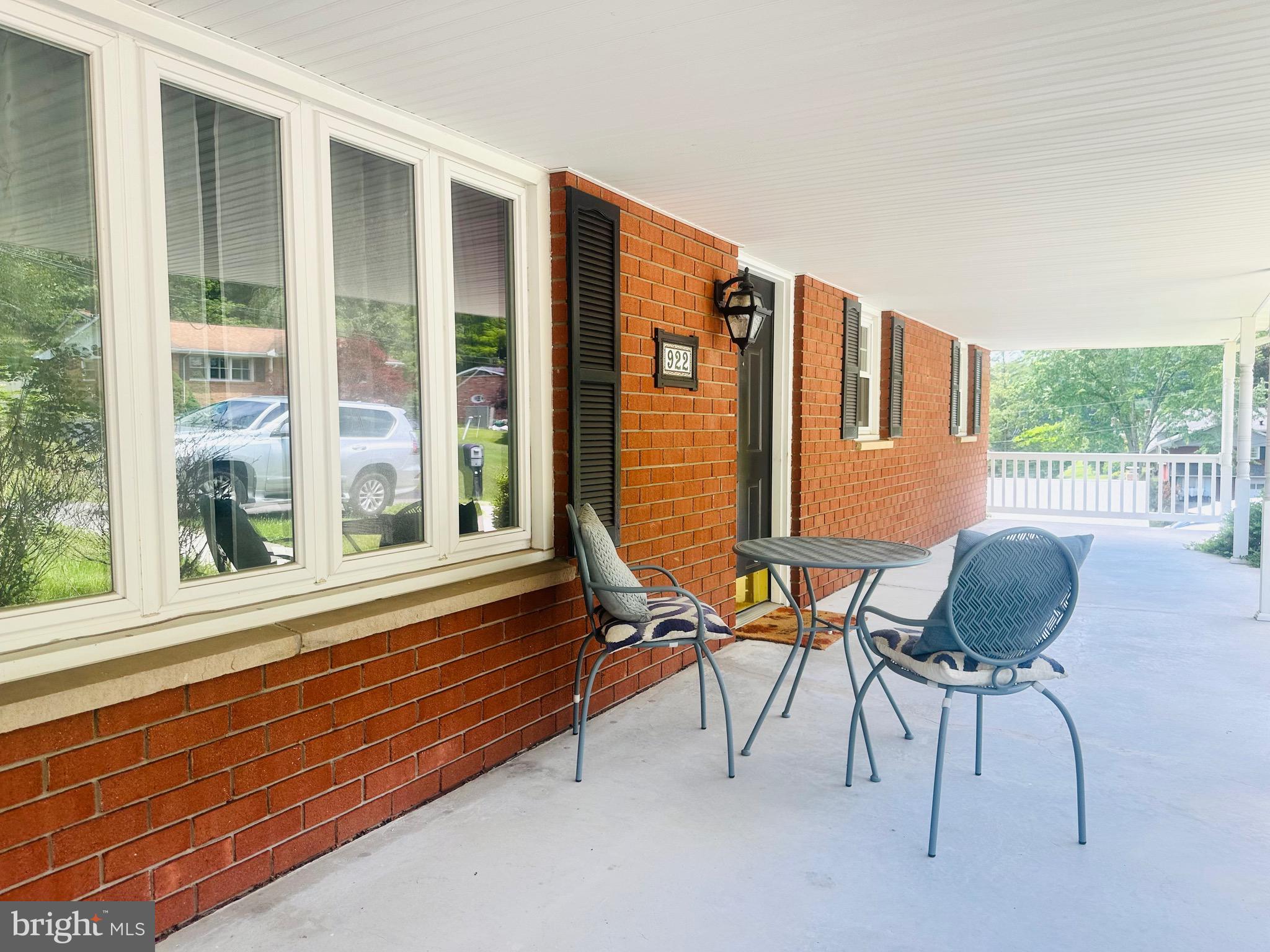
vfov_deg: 56.8
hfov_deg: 71.6
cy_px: 476
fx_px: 881
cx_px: 635
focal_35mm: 24
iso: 80
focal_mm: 6.86
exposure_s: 1/406
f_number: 1.78
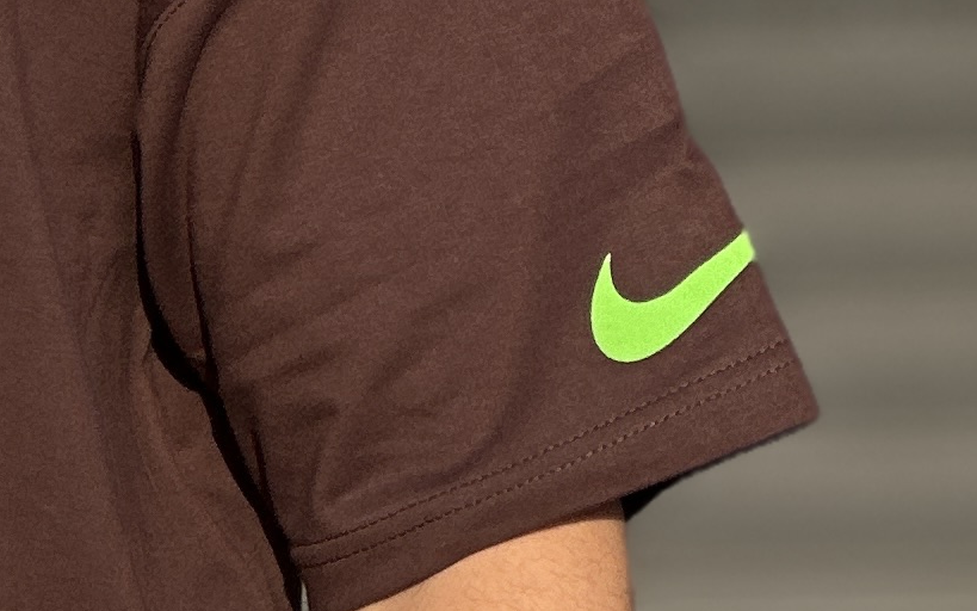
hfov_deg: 5.2
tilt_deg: +3.9
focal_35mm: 402
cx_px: -471
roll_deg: +0.3
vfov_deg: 3.3
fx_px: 10705
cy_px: -310
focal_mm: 9
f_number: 2.8
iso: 32
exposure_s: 1/299
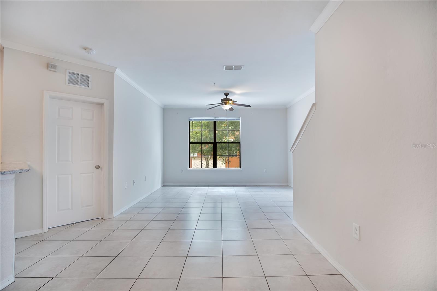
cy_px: 146
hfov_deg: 96.8
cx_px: 218
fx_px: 194
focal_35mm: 16
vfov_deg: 73.7
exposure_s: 1/100
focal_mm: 16
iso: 800
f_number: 4
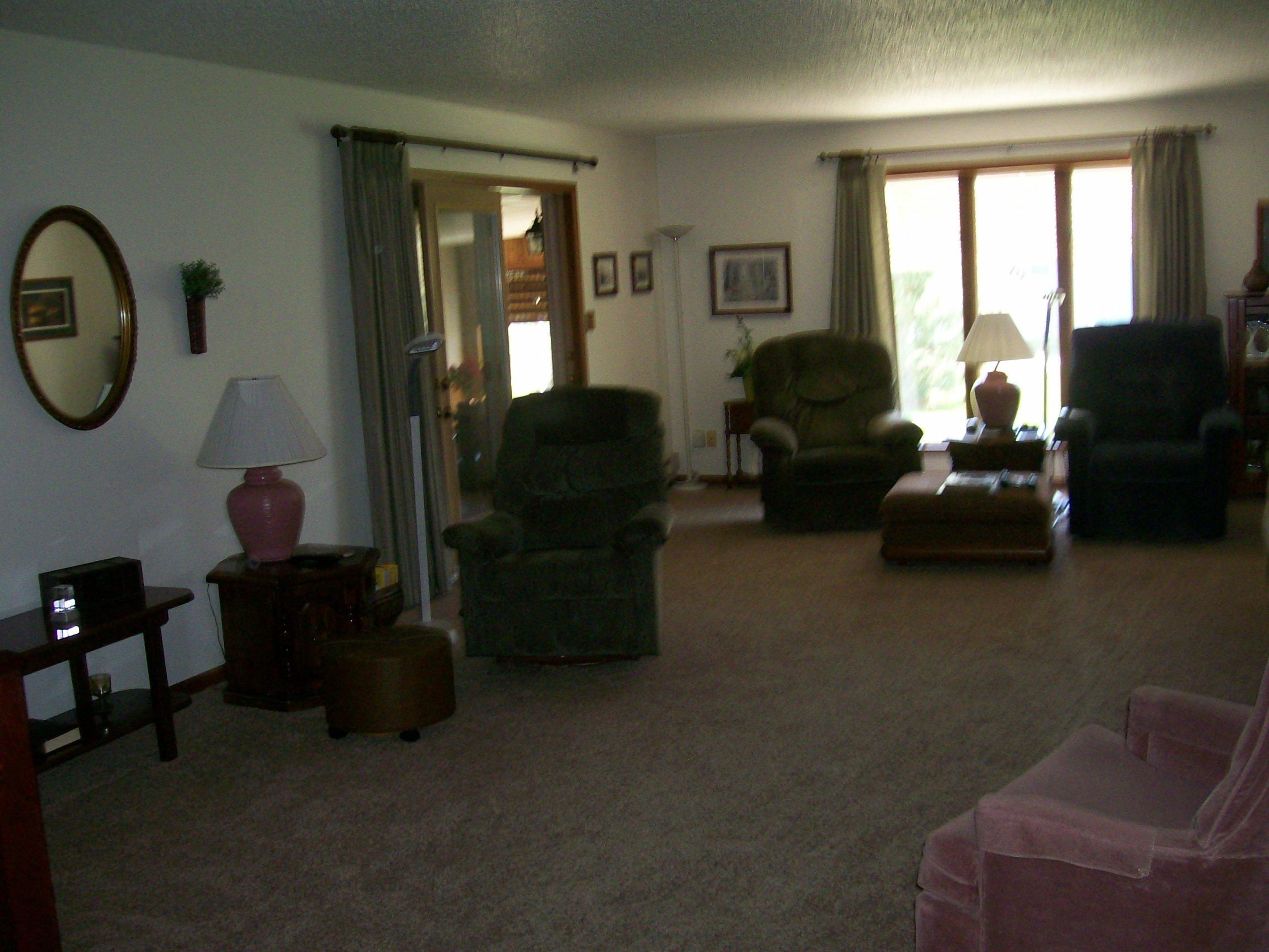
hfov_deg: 51.4
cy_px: 476
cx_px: 634
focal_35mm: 36
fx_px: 1320
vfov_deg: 39.7
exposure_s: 1/64
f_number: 2.7
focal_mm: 6
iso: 140
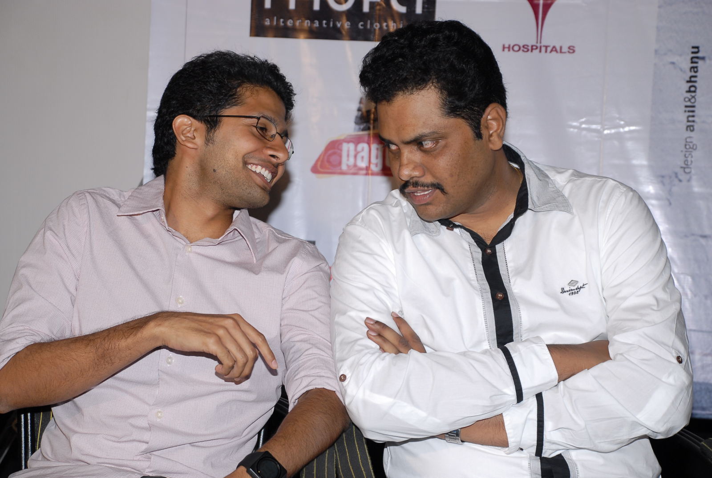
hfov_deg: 21.9
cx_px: 356
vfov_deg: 14.8
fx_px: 1843
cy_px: 239
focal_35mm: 93
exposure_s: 1/100
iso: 320
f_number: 5.6
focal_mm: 62
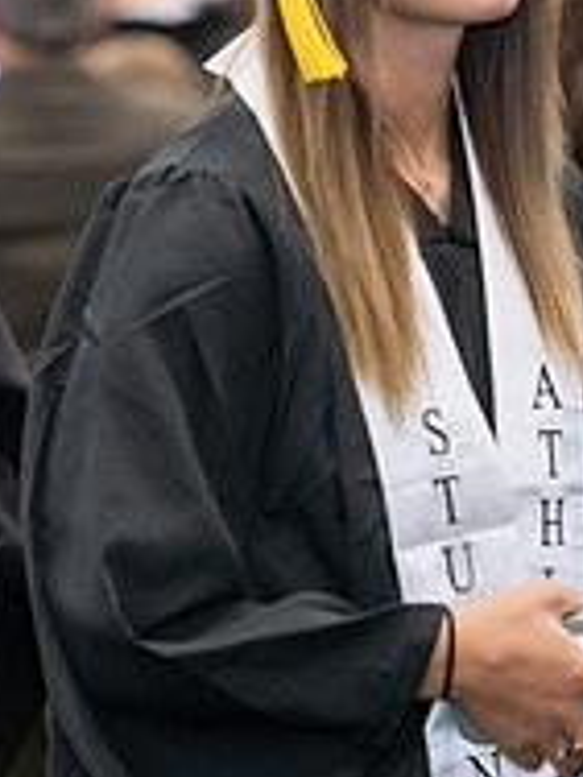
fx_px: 8309
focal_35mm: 370
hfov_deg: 4.0
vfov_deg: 5.3
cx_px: -157
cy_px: 56
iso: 3200
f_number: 3.2
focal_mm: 125
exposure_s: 1/200
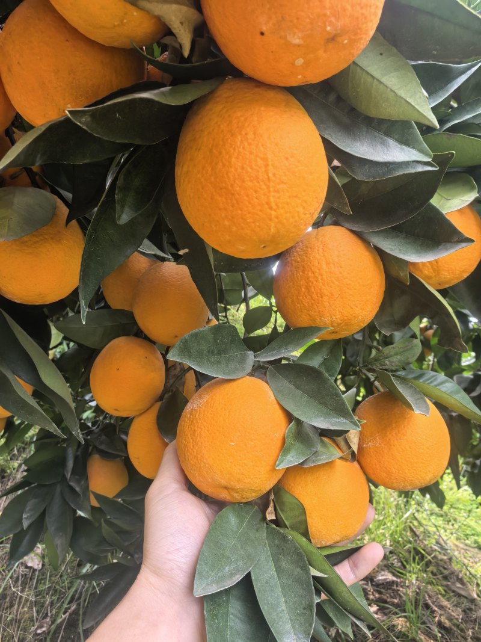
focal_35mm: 24
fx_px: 445
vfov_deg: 71.6
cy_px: 321
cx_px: 240
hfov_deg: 56.8
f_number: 4
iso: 400
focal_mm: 5.75
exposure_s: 1/216
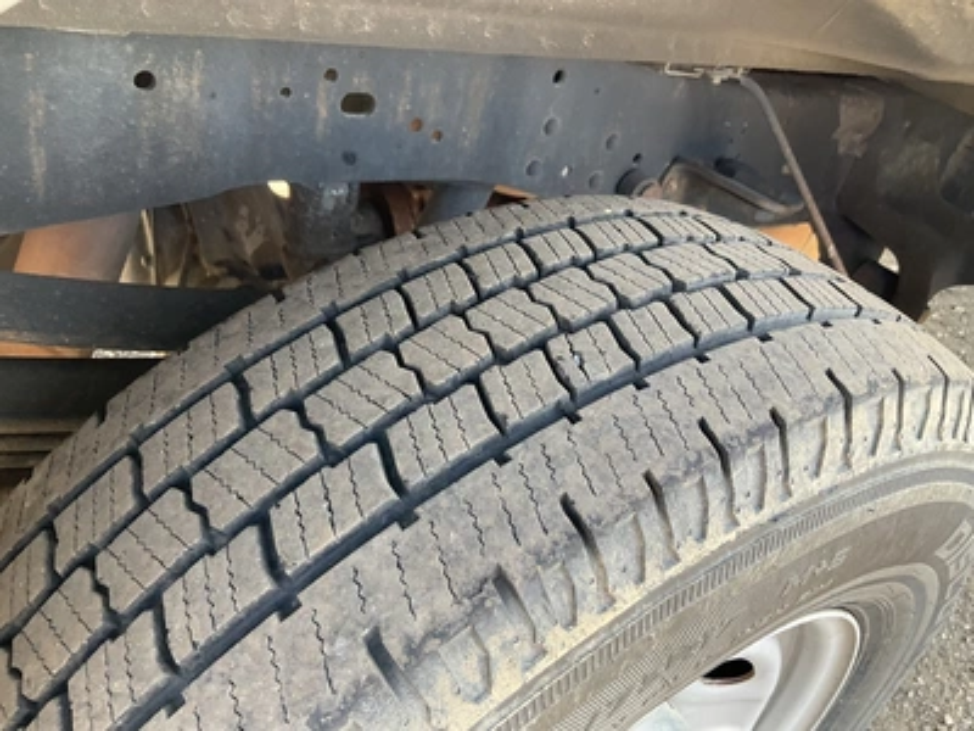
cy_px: 366
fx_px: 816
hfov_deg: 61.7
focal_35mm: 29
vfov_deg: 48.2
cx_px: 487
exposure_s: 1/122
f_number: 1.8
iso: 50
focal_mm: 3
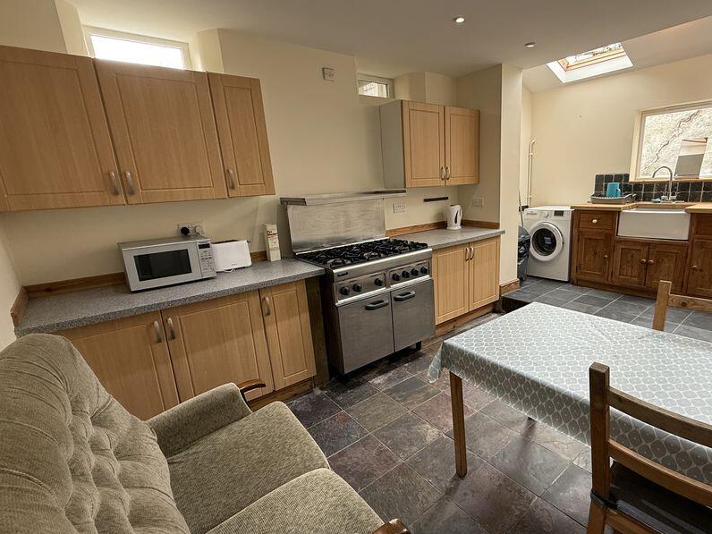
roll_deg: +2.7
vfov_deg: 71.6
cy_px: 272
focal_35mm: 18
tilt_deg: -14.0
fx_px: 370
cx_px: 416
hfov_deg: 87.0
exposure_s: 1/99
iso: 125
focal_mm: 2.22
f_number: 2.2
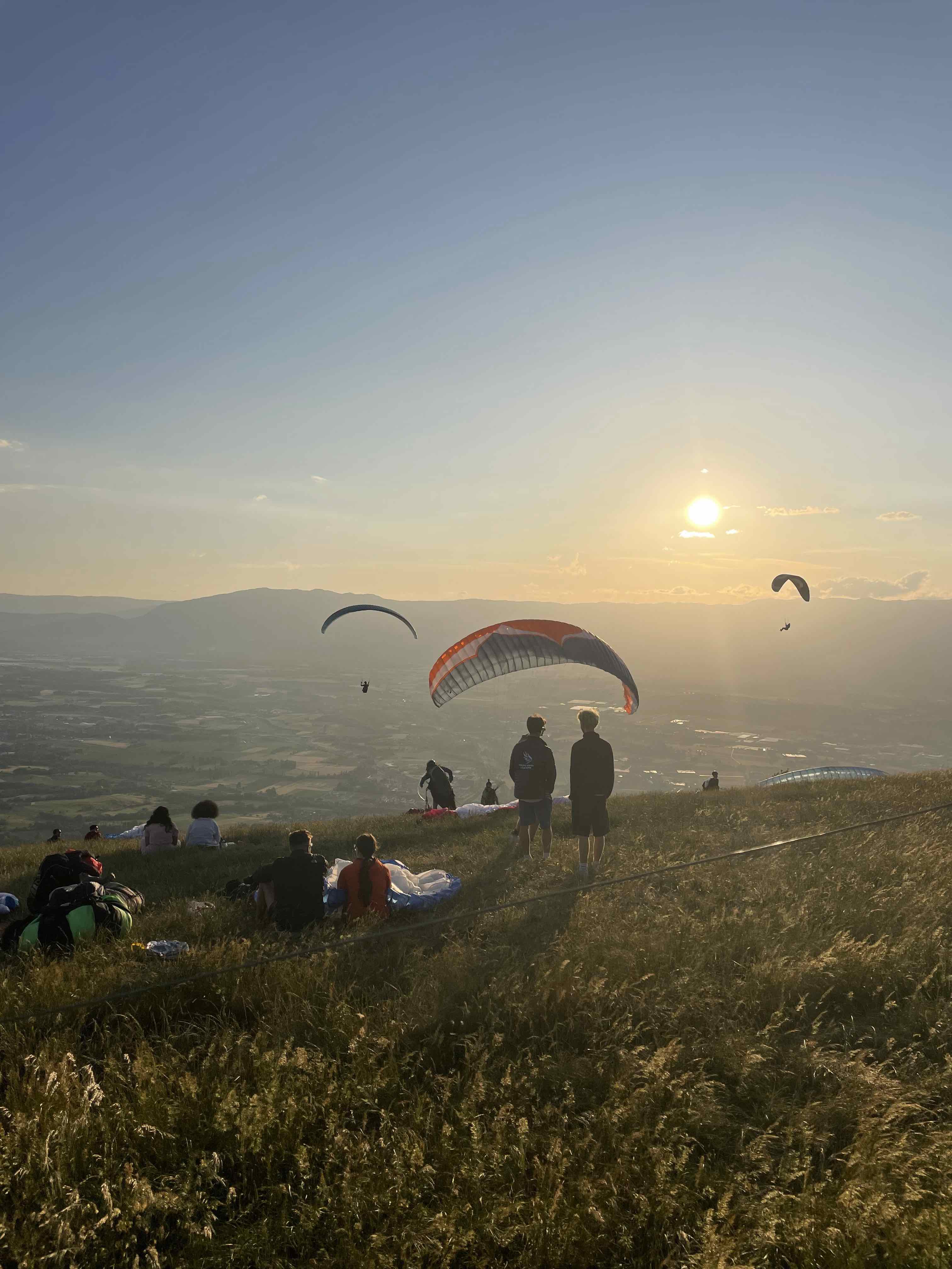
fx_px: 953
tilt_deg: -1.3
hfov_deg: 53.1
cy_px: 634
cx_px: 476
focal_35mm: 26
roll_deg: -0.4
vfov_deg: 67.3
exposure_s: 1/7299
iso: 32
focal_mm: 4.2
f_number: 1.6
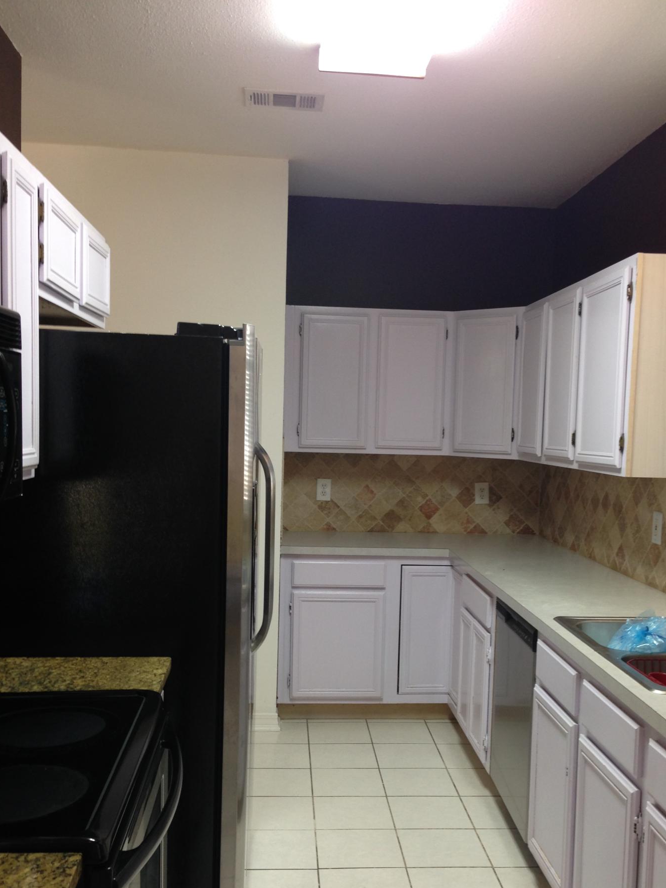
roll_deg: -1.7
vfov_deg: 50.0
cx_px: 371
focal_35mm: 37
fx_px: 949
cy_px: 496
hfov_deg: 38.6
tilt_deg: -1.6
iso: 50
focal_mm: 4.12
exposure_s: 1/20
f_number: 2.4
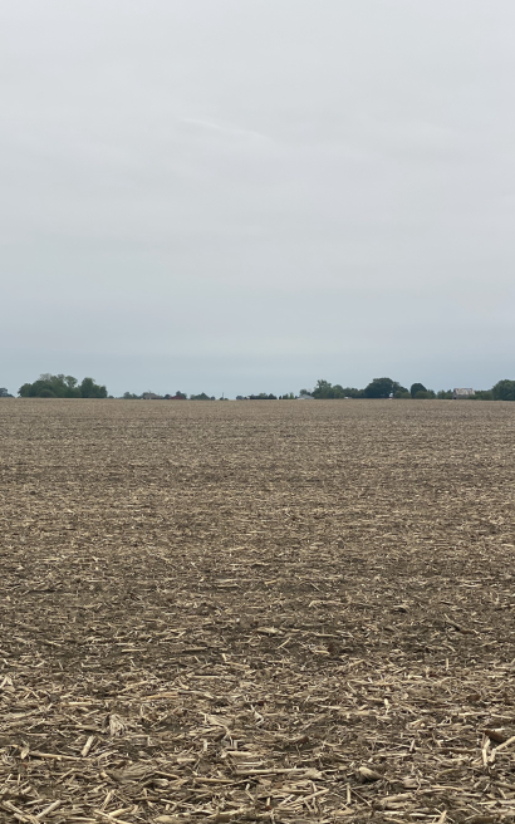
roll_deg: -0.8
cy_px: 418
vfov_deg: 36.3
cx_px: 209
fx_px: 1258
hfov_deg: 23.1
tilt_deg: -1.6
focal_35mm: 56
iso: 20
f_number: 2
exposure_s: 1/1261
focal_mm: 6
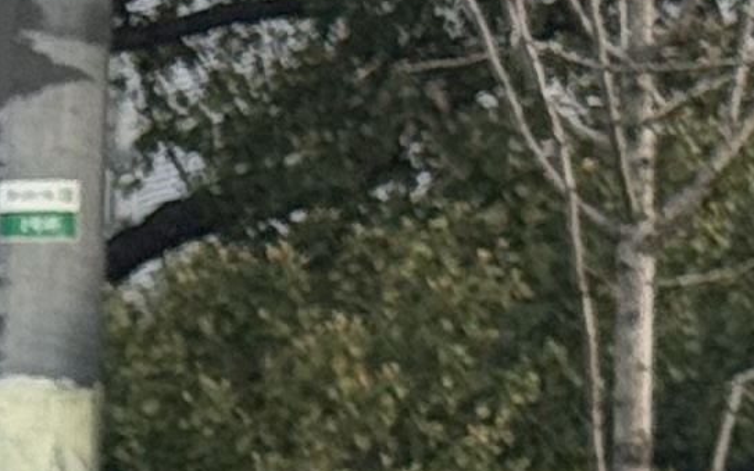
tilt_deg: -4.0
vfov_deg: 3.4
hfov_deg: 5.1
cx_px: -1890
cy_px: 1613
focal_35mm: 378
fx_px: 7765
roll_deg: -0.5
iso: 64
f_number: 1.78
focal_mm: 6.76
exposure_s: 1/349
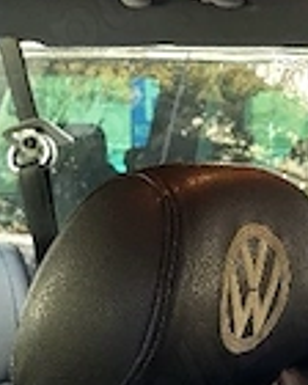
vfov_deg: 16.9
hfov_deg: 13.9
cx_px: 333
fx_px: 1242
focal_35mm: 109
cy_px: -60
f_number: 1.8
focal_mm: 5.4
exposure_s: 1/101
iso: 200
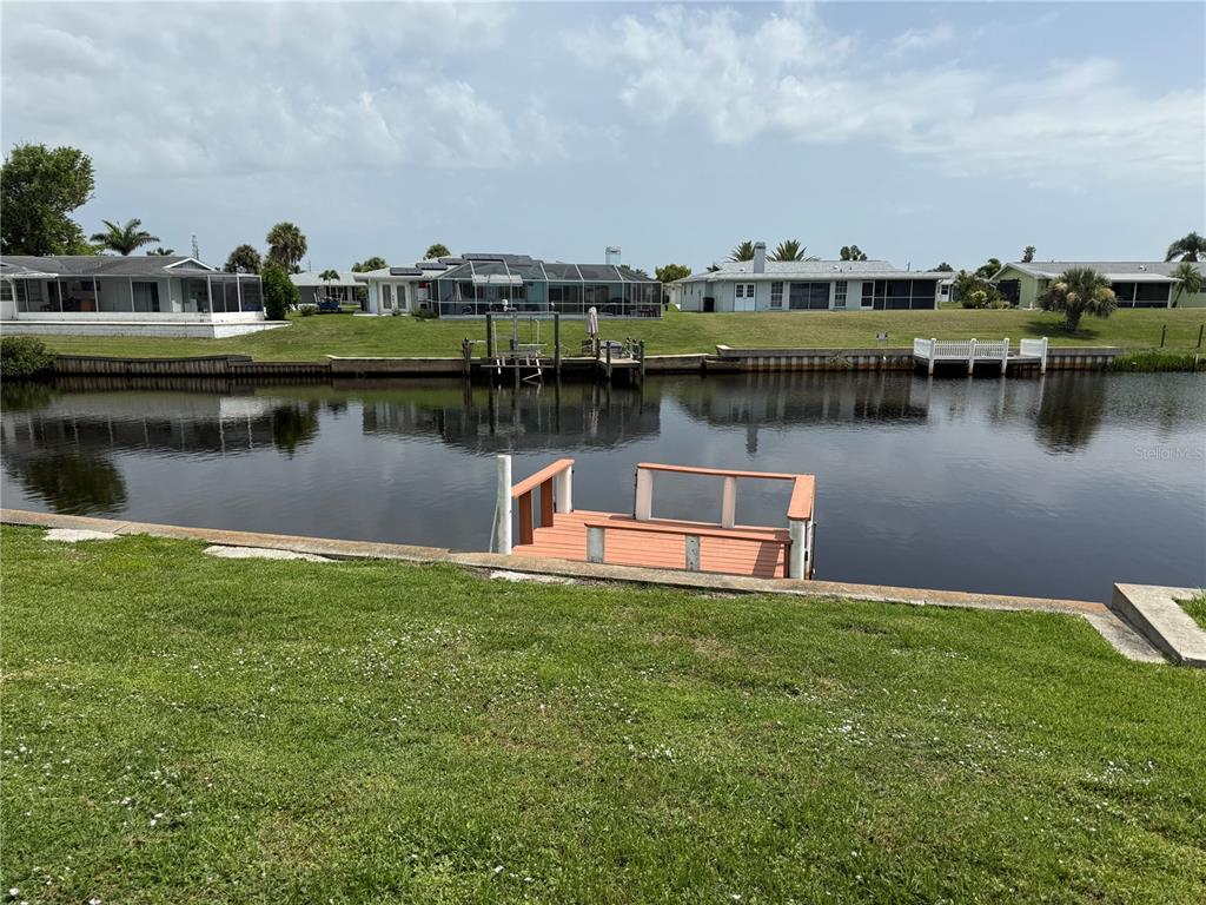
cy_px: 452
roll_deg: +0.3
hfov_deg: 71.6
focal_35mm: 24
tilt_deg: -7.5
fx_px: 836
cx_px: 603
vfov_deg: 56.8
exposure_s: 1/7353
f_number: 1.78
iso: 80
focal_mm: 6.76
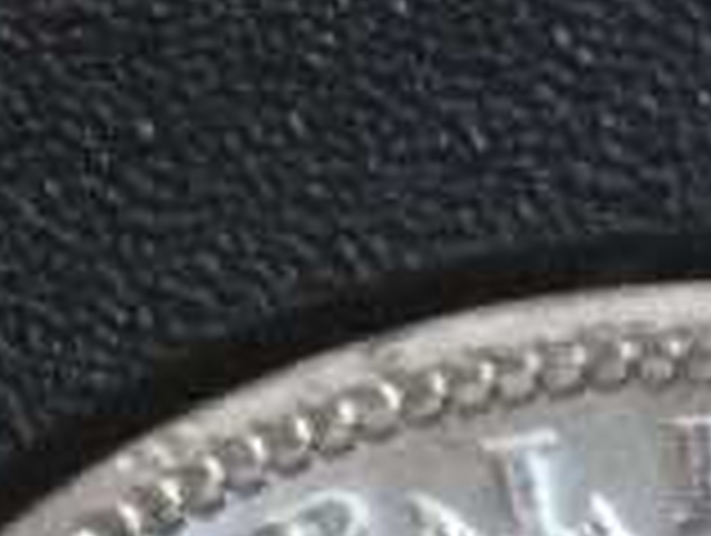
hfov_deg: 9.9
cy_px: 1383
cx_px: 891
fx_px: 4032
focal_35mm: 196
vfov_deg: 7.1
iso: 100
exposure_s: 1/30
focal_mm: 3.3
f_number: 2.4
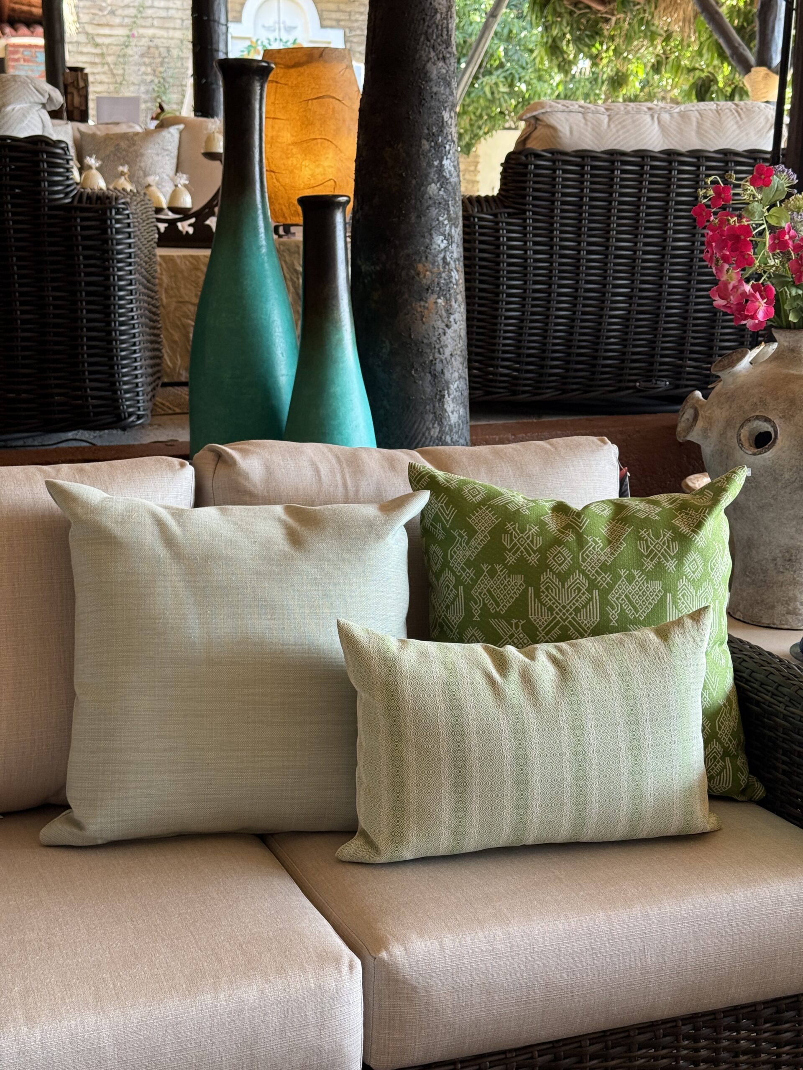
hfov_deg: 30.3
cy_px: 535
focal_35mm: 48
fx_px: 1485
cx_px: 402
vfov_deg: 39.7
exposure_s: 1/86
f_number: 1.78
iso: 100
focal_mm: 6.76
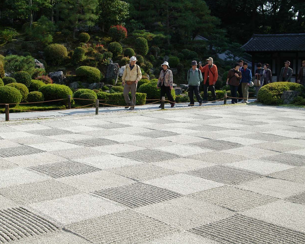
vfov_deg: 31.5
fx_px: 433
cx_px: 120
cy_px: 120
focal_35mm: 48
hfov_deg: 38.6
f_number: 8
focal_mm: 28
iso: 400
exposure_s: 1/90
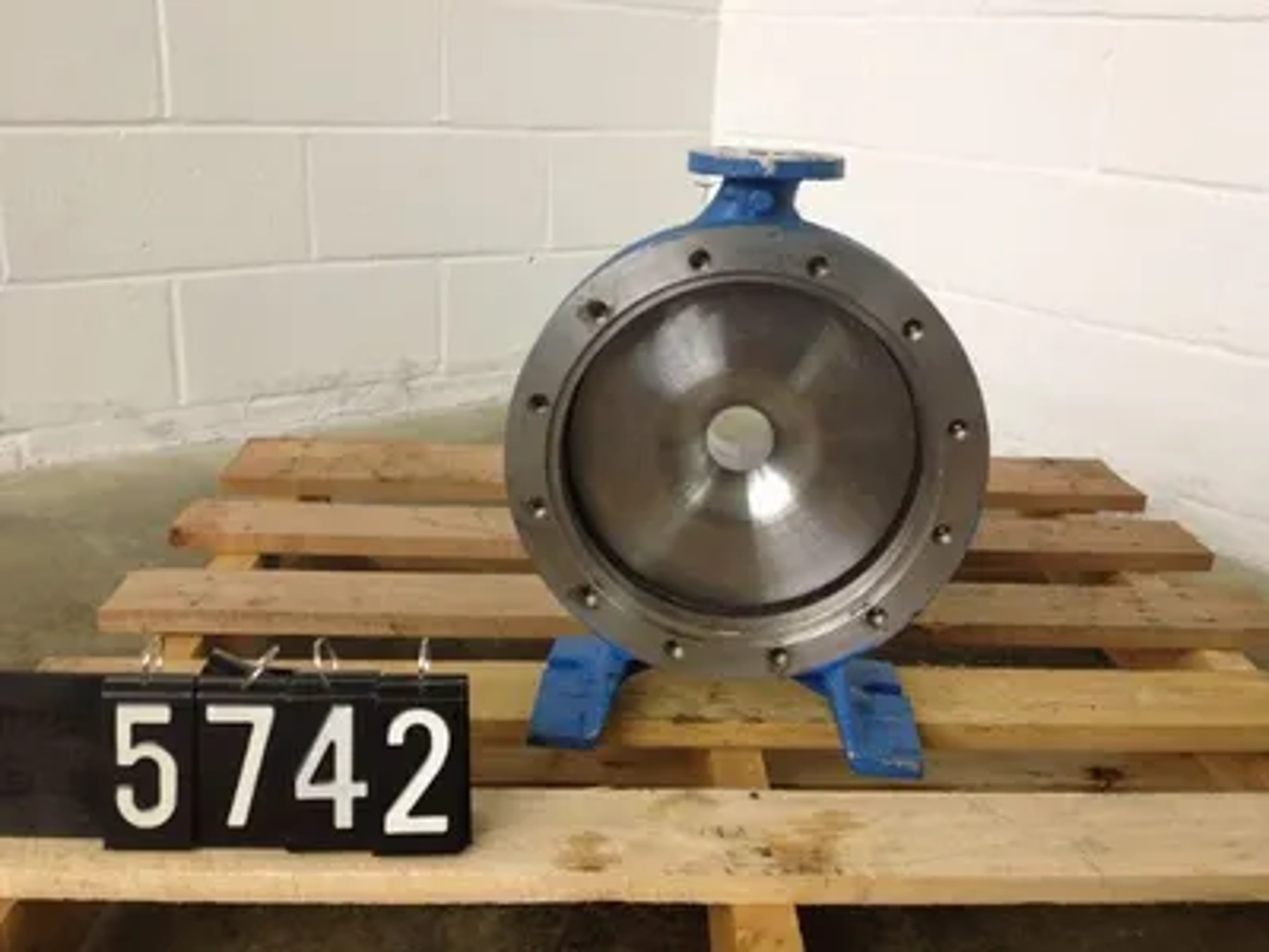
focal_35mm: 35
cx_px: 634
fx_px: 1283
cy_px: 476
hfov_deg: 52.6
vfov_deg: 40.7
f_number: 2.4
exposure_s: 1/20
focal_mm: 4.28
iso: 160
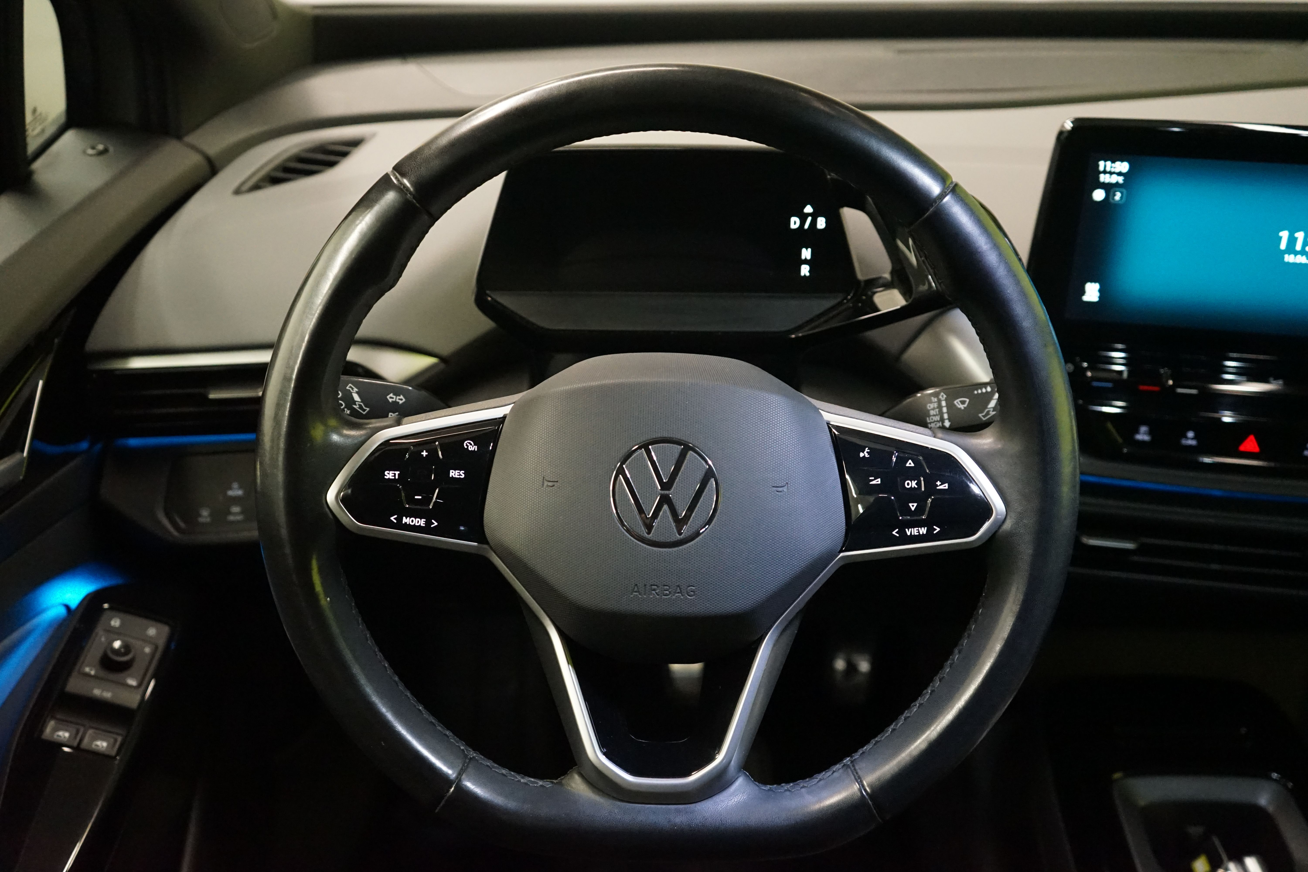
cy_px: 436
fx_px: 1308
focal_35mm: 36
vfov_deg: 36.9
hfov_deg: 53.1
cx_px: 654
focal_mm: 36
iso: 6400
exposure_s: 1/60
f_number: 4
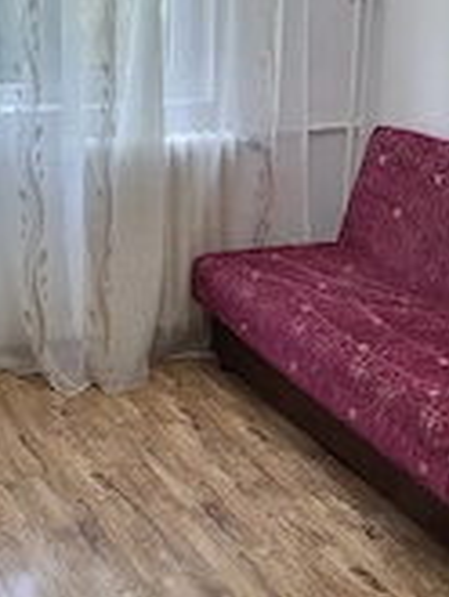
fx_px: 1088
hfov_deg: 23.2
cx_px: 301
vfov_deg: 30.7
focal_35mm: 63
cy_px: 282
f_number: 1.8
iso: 80
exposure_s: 1/100
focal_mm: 5.4
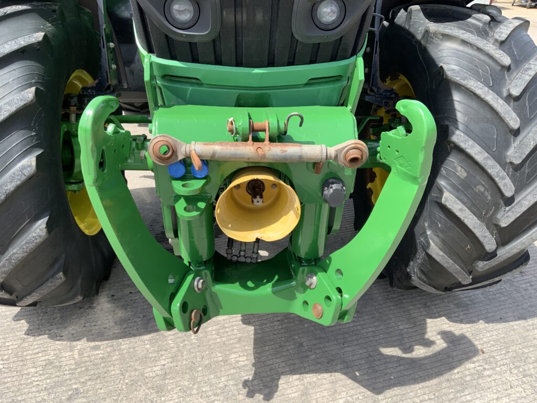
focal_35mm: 29
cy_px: 202
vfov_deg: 48.2
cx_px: 268
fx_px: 450
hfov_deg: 61.7
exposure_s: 1/683
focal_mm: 3
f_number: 1.8
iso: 16
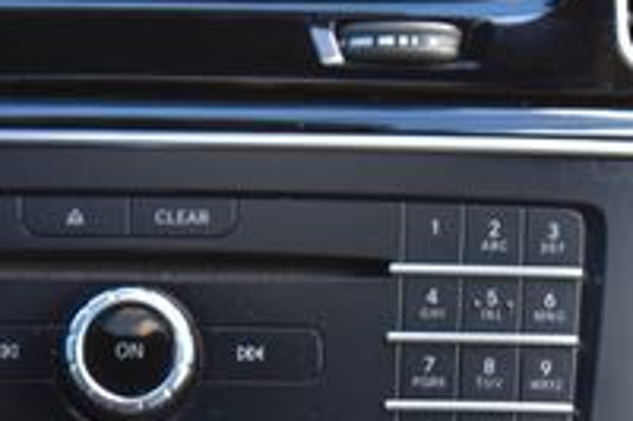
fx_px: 4631
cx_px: 152
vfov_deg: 5.2
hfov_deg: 7.8
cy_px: 554
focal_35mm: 264
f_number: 6.3
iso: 400
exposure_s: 1/15
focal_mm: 55
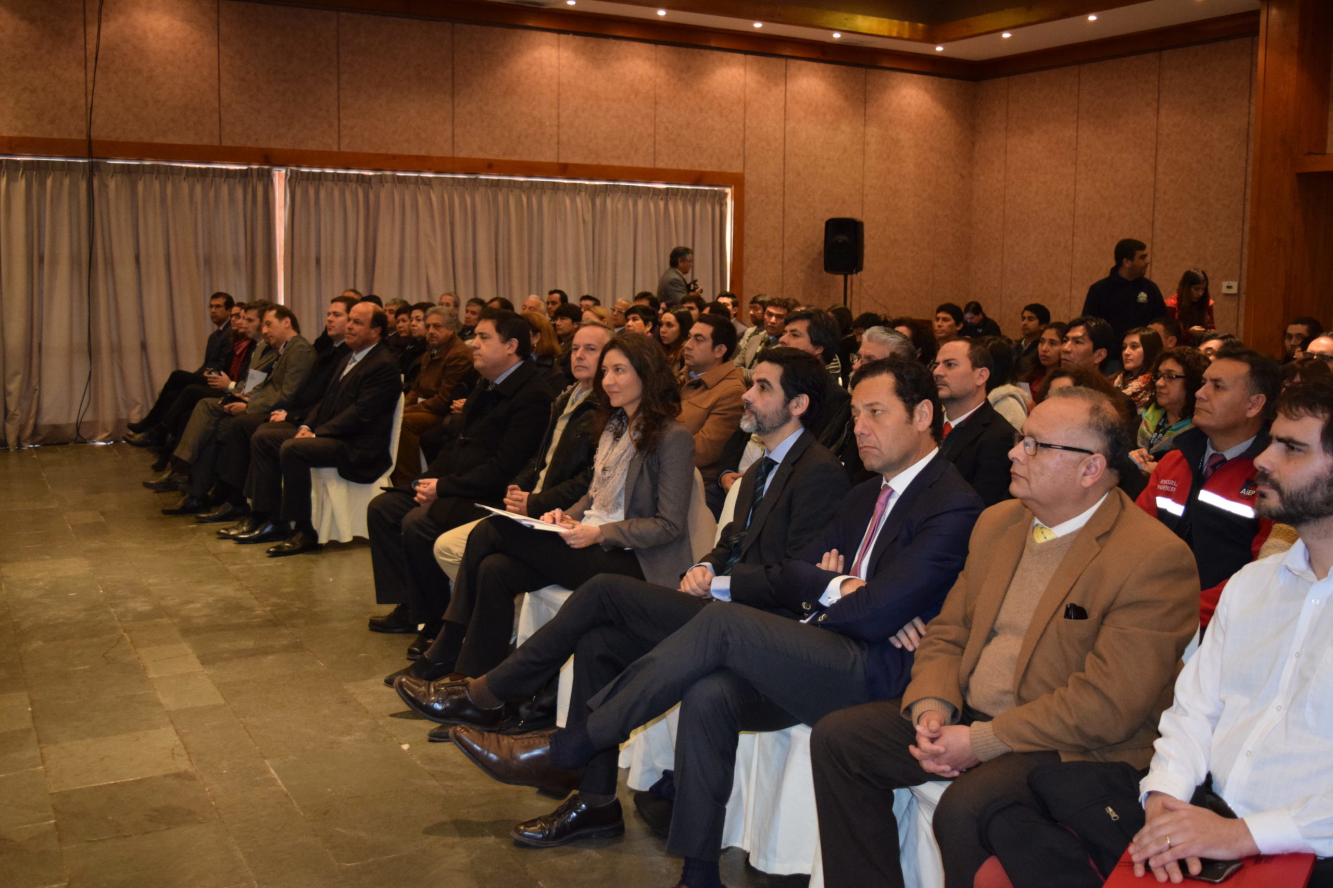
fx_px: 1333
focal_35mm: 36
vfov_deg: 36.9
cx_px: 666
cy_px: 444
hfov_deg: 53.1
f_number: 4
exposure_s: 1/60
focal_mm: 24
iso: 2500
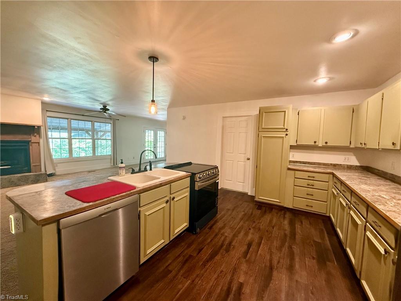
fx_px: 162
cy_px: 150
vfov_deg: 85.7
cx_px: 200
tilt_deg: -3.1
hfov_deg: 102.1
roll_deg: -2.1
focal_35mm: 14
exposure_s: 1/60
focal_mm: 2.22
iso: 800
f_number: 2.2
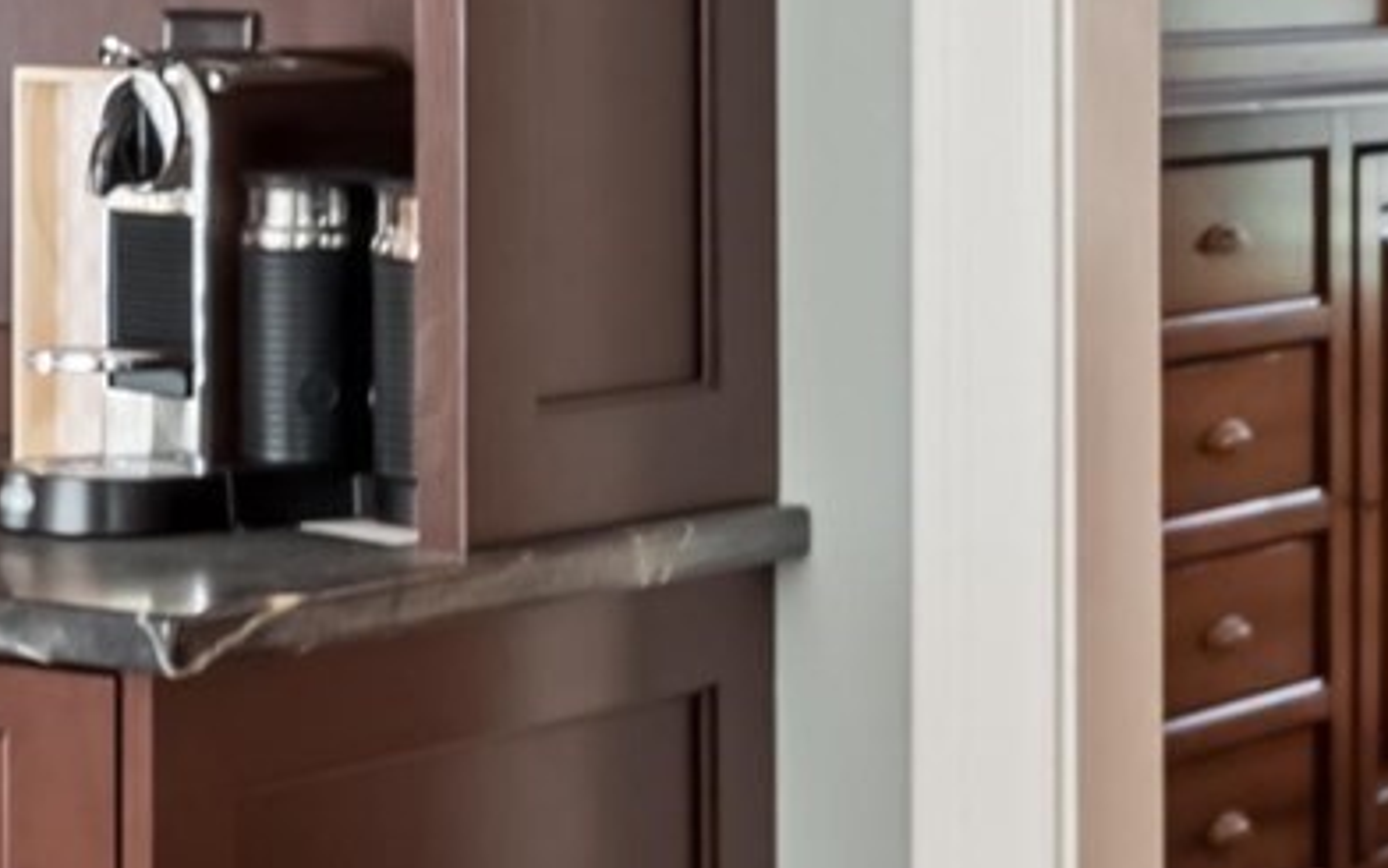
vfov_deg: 11.0
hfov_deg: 17.0
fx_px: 4426
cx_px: -322
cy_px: -115
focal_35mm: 117
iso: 200
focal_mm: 15
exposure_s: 2
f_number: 8
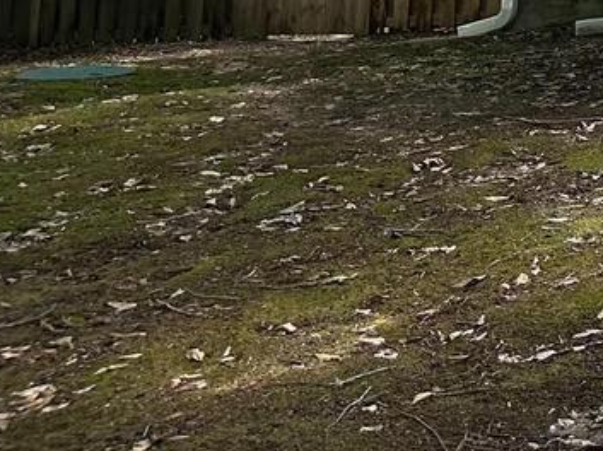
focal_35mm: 98
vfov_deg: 13.7
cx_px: 1204
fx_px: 1705
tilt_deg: +5.5
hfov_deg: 15.8
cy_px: -321
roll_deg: -2.3
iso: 64
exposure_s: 1/245
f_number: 1.78
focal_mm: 6.86
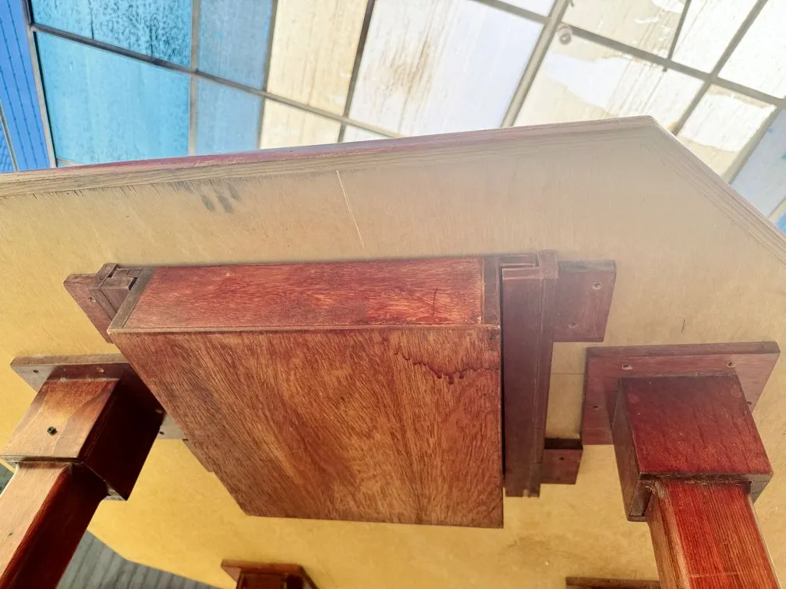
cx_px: 393
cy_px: 294
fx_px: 545
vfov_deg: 56.8
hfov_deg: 71.6
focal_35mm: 24
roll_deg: -7.1
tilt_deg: +44.5
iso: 80
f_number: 1.78
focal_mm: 6.76
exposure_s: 1/495
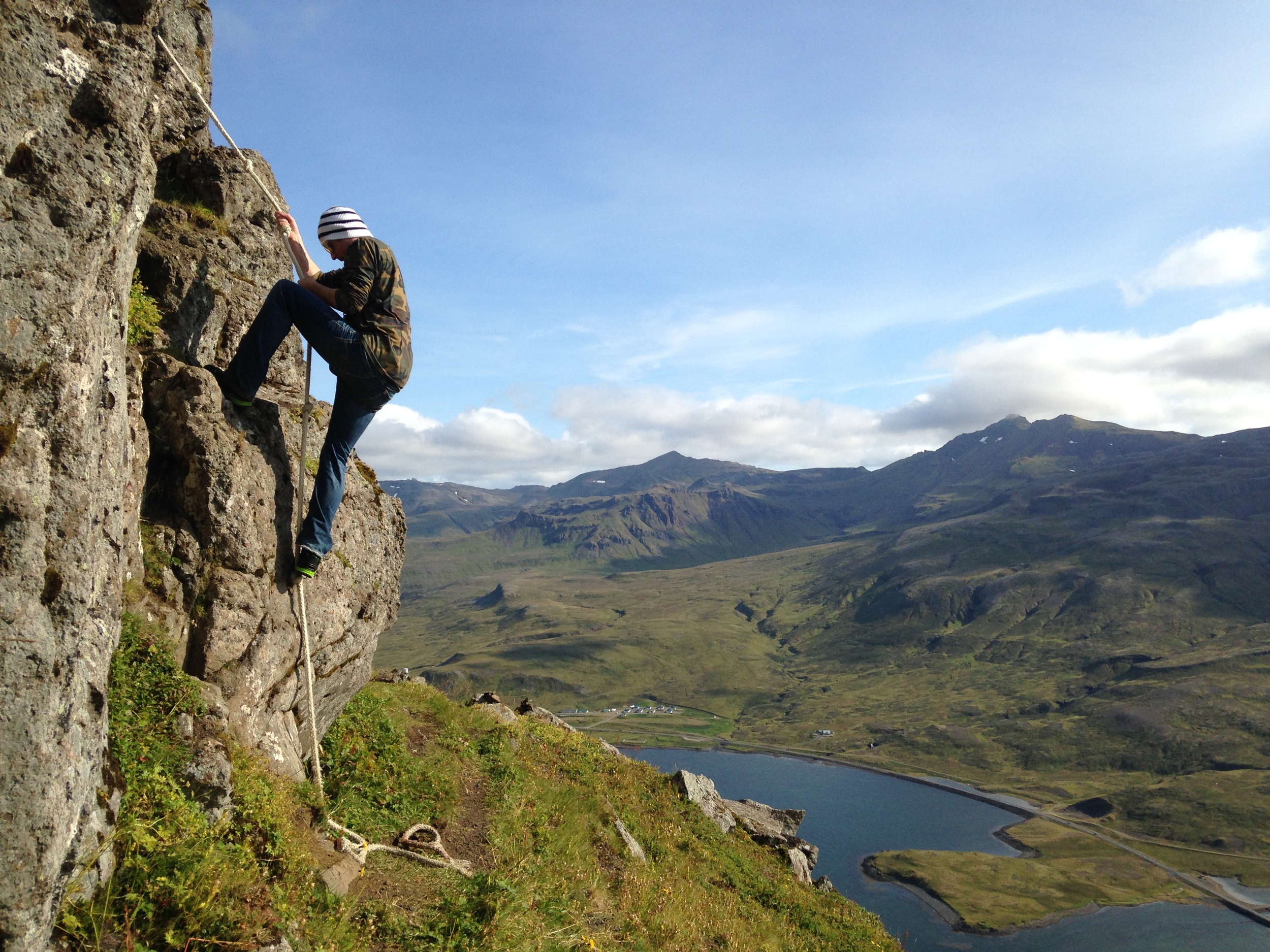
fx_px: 1211
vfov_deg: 42.9
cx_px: 635
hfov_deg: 55.4
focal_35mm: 33
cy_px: 476
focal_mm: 4.12
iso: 50
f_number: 2.4
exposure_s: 1/1695
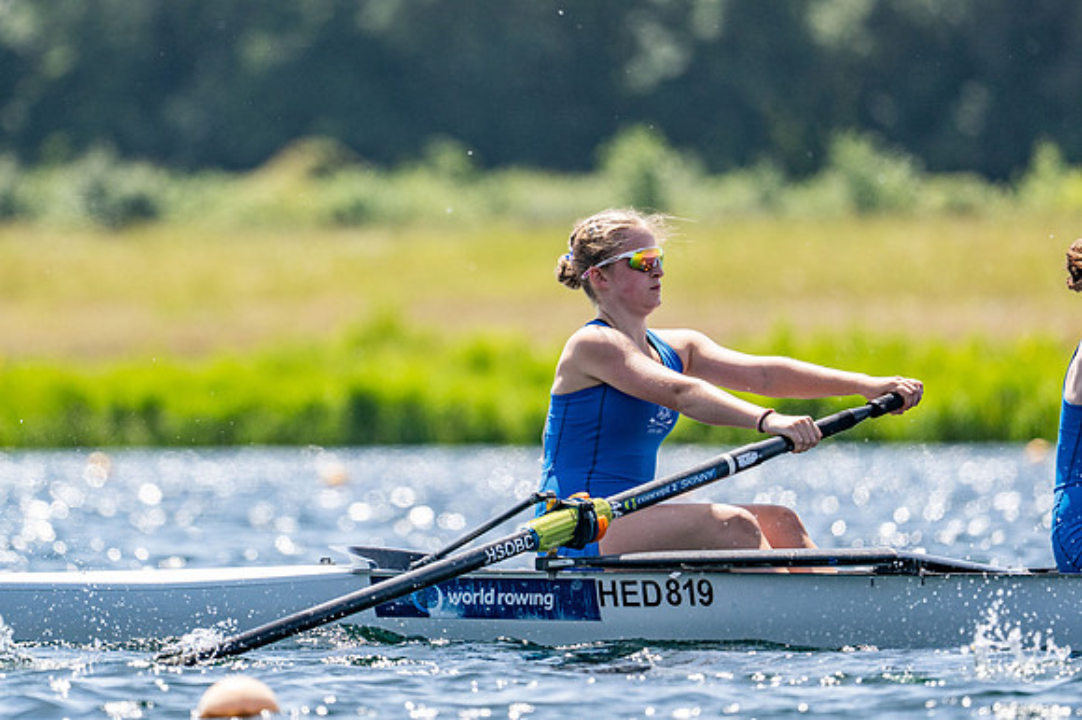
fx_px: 18022
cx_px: 541
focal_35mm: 600
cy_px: 360
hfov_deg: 3.4
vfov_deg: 2.3
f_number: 4.5
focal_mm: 400
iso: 280
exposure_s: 1/2500
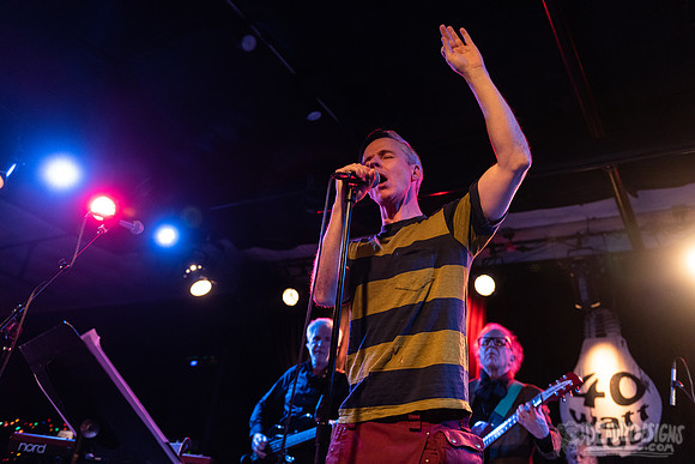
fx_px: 618
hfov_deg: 58.7
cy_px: 232
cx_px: 348
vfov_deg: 41.1
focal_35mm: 32
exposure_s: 1/160
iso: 2000
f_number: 3.2
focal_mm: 32
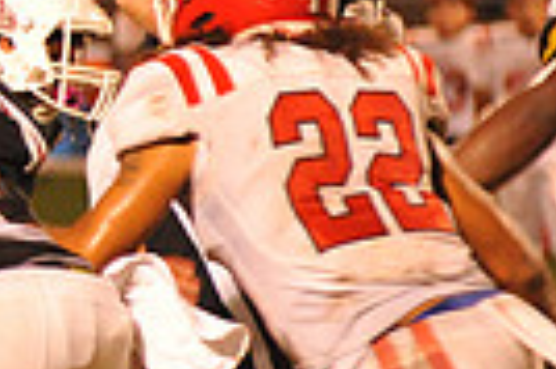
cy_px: 232
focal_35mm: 865
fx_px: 13343
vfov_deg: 1.6
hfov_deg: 2.4
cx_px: -564
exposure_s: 1/160
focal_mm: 200
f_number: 5
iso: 5000
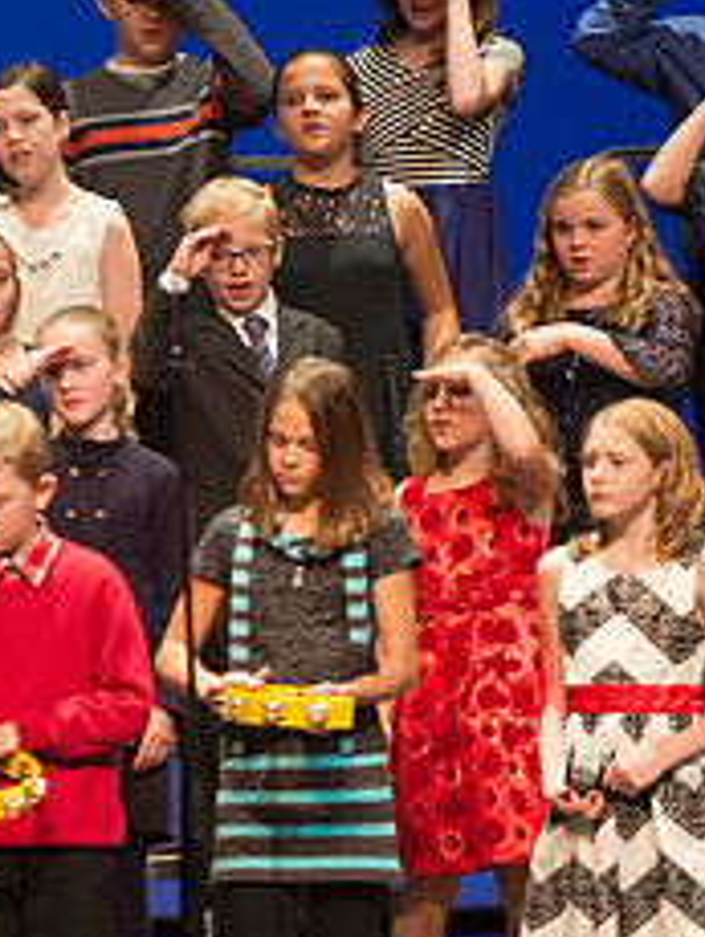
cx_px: 273
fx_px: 13119
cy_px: 483
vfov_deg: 4.1
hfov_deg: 3.1
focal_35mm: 484
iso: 2500
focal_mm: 200
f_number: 2.8
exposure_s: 1/250
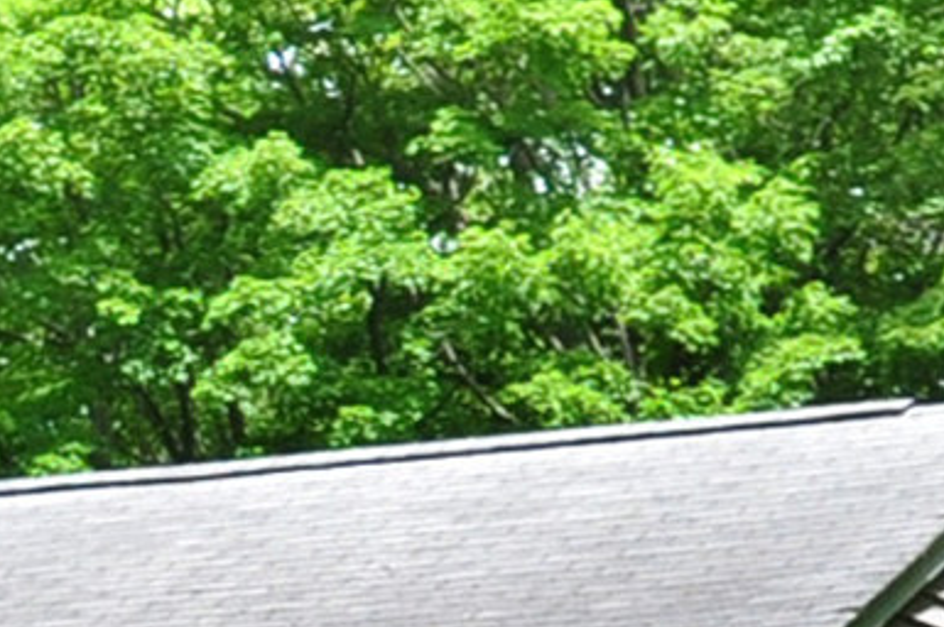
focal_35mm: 226
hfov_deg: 8.9
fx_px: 5921
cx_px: -473
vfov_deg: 5.9
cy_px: 1332
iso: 320
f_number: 8
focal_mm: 20
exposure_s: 1/200
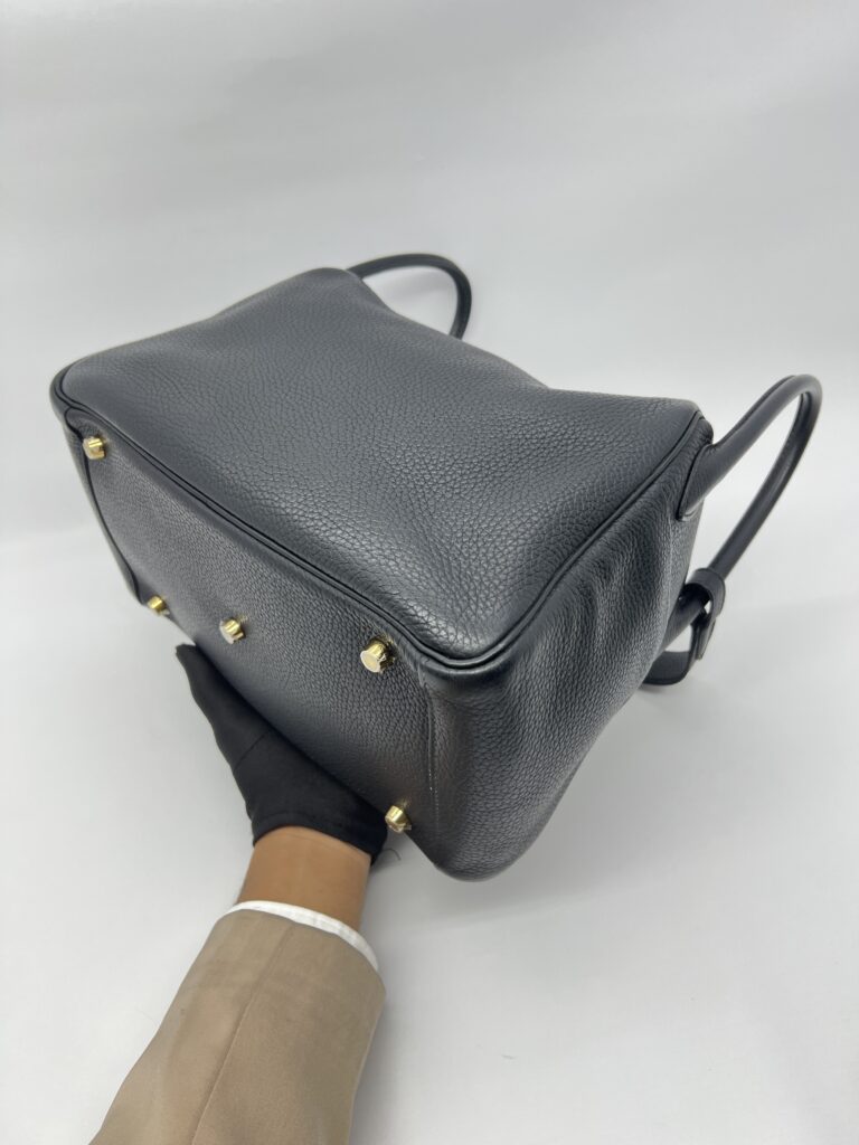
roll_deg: +6.0
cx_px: 430
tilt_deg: -38.4
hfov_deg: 53.1
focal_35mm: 26
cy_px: 572
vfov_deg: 67.3
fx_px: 860
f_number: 1.5
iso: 50
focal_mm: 5.7
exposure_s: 1/100
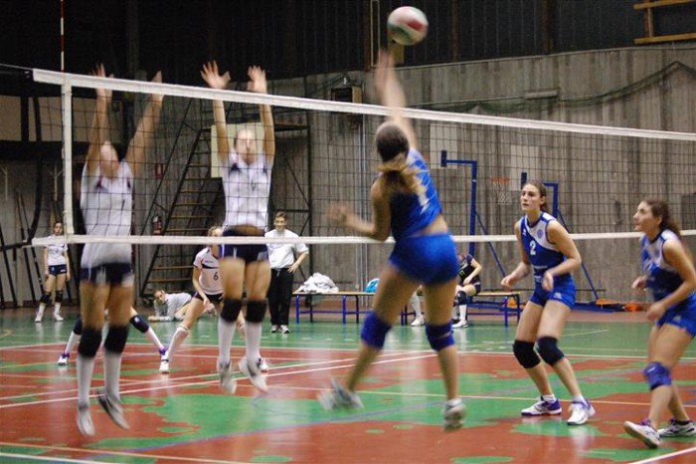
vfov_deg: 16.5
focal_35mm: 82
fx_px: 1594
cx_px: 348
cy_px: 232
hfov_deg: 24.6
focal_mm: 55
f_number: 4
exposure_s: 1/30
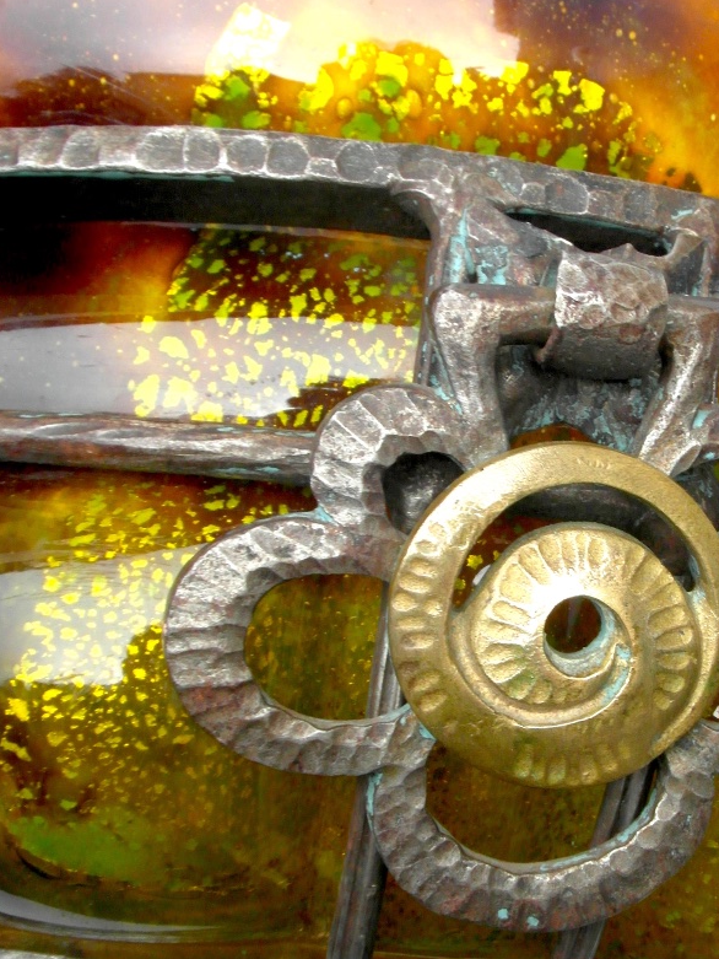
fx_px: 1744
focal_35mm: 63
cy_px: 528
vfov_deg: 30.7
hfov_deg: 23.1
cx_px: 540
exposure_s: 1/45
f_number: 5.8
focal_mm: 6.8
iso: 80
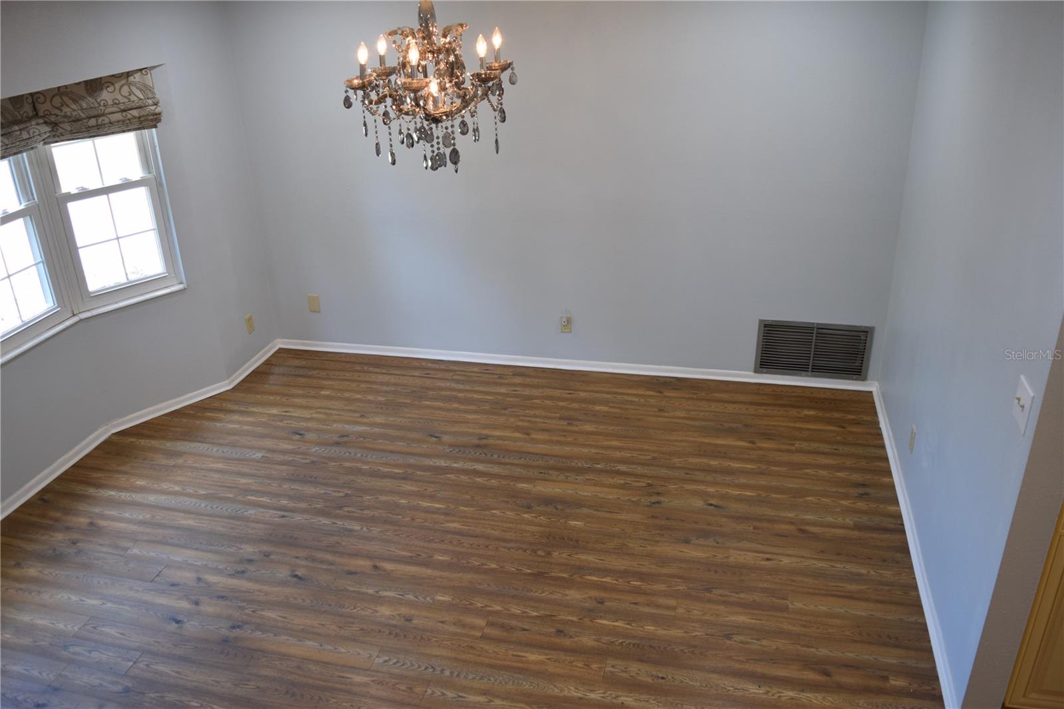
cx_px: 532
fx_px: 798
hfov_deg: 67.4
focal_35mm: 27
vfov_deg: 47.9
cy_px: 354
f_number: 4.5
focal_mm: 18
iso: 400
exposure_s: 1/80
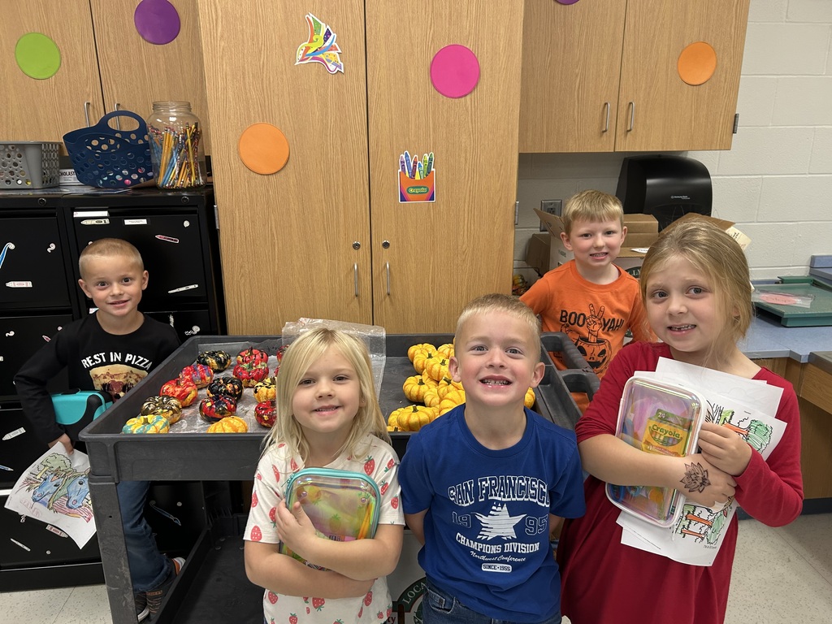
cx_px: 416
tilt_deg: -16.1
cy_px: 312
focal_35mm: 26
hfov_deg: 67.3
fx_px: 625
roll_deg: +0.4
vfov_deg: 53.1
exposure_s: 1/120
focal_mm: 5.7
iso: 125
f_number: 1.5
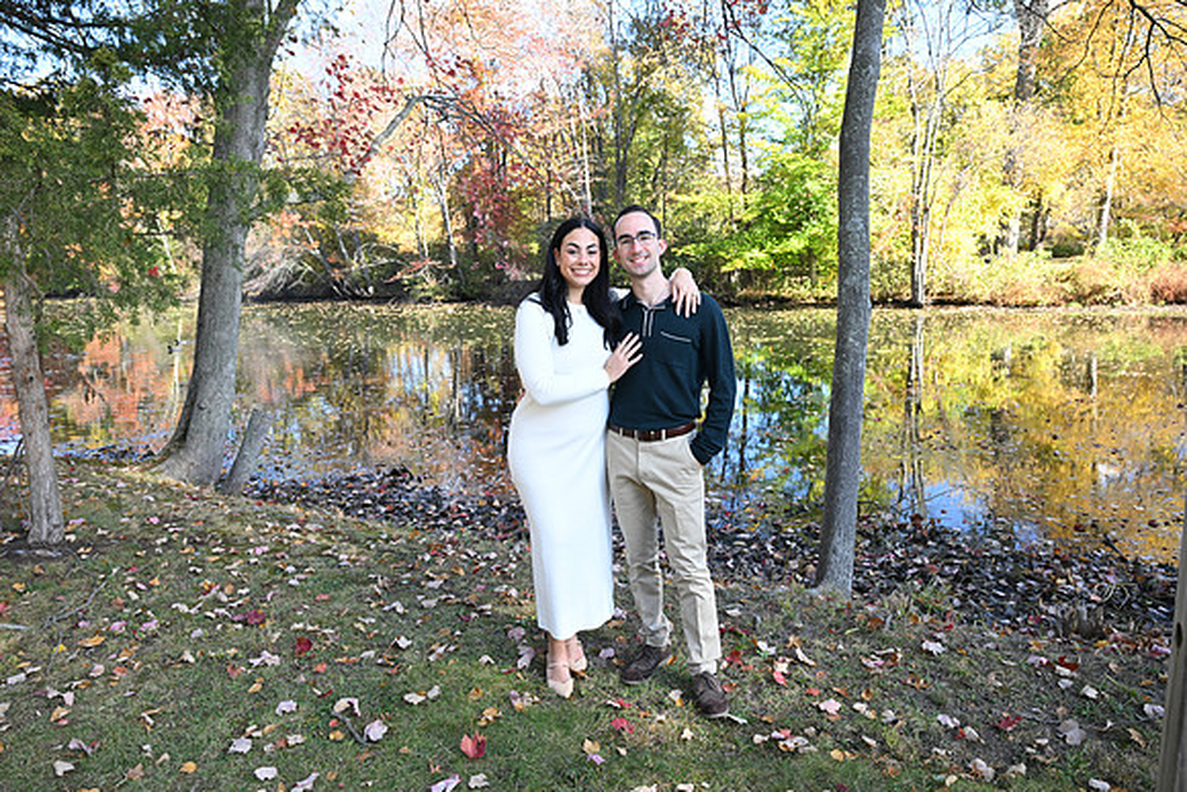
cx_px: 594
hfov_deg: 73.7
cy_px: 396
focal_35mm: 24
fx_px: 791
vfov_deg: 53.2
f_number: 5.6
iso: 200
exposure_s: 1/100
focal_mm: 24
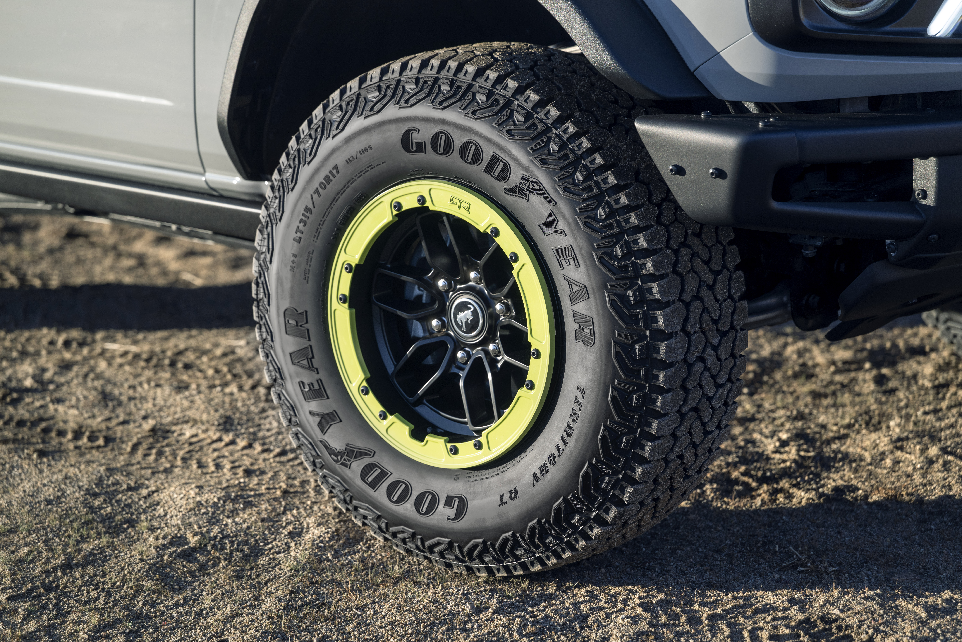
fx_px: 3206
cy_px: 321
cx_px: 481
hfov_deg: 17.1
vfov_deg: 11.4
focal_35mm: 120
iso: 100
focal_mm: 120
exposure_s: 1/400
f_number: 3.5
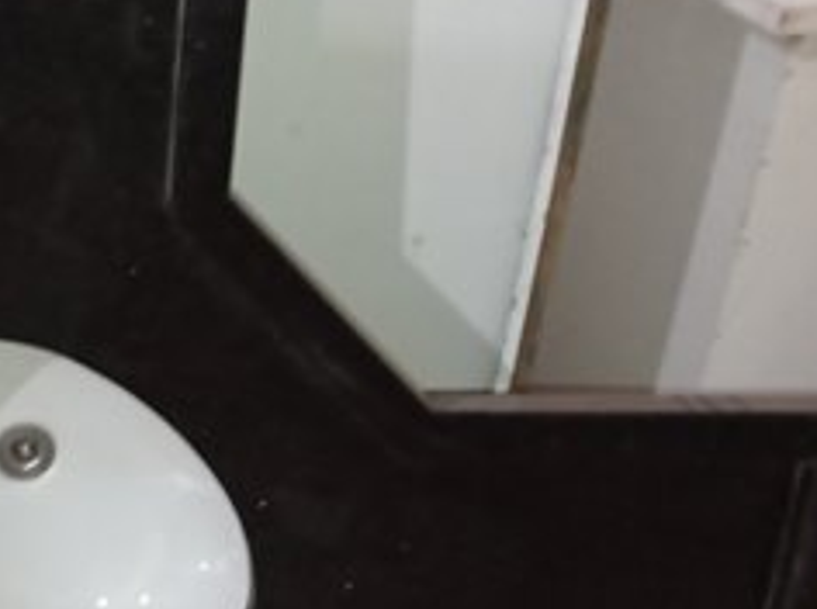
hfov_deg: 25.2
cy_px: 282
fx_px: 1790
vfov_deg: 19.3
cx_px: 135
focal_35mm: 76
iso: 972
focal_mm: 4.7
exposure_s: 1/13.3
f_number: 1.79
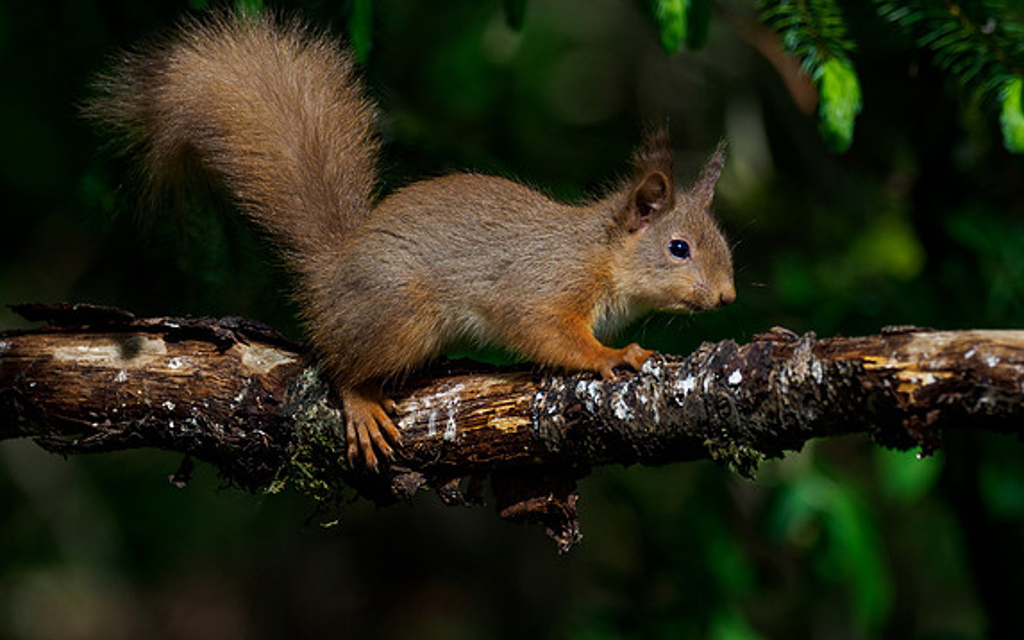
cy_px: 267
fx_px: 23189
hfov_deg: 2.5
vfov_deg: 1.6
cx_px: 481
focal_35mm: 831
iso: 320
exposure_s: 1/2500
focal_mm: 300
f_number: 4.5
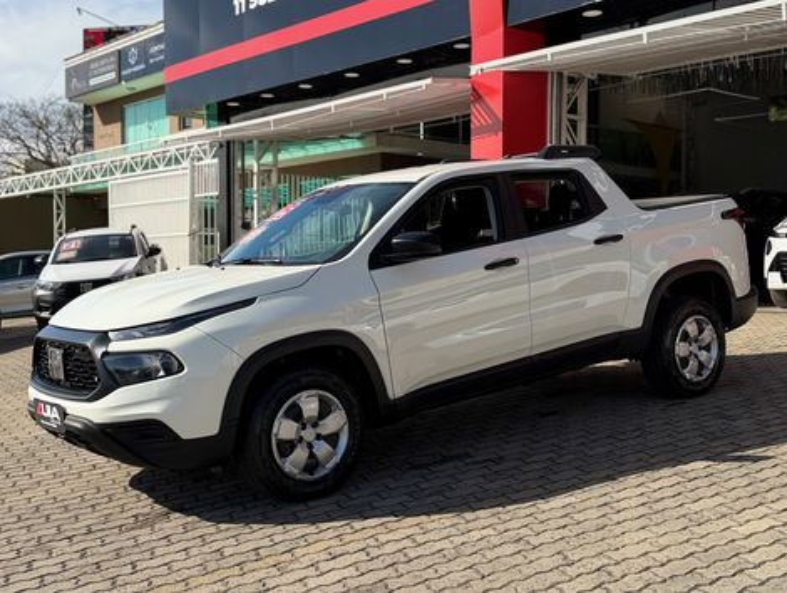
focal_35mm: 24
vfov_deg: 56.9
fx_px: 546
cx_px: 394
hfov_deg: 71.5
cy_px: 296
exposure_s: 1/4975
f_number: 1.78
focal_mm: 6.76
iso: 80
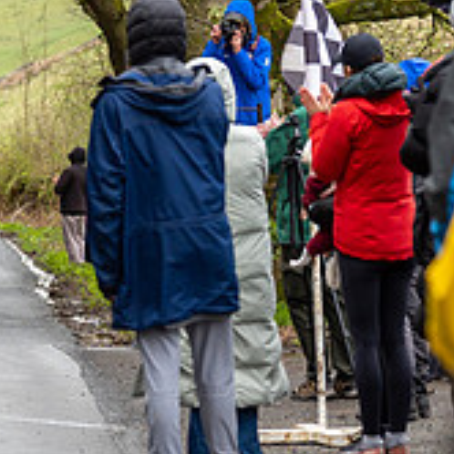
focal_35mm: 237
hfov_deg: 7.3
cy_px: 176
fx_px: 3517
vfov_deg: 7.4
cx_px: -38
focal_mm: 80
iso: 640
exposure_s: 1/1000
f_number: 3.5
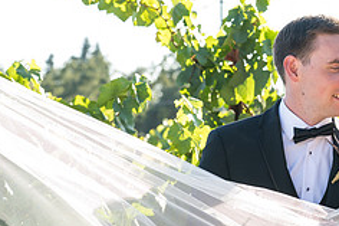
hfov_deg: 12.9
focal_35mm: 155
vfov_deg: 8.8
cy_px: 142
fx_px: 1459
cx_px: 411
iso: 500
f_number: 5
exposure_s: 1/400
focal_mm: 63
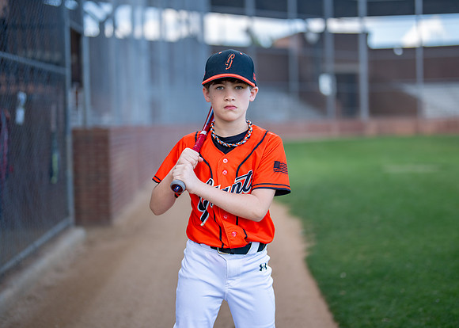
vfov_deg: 25.3
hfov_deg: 34.9
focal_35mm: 56
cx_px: 233
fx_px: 731
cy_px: 157
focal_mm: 50
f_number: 1.2
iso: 125
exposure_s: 1/2000
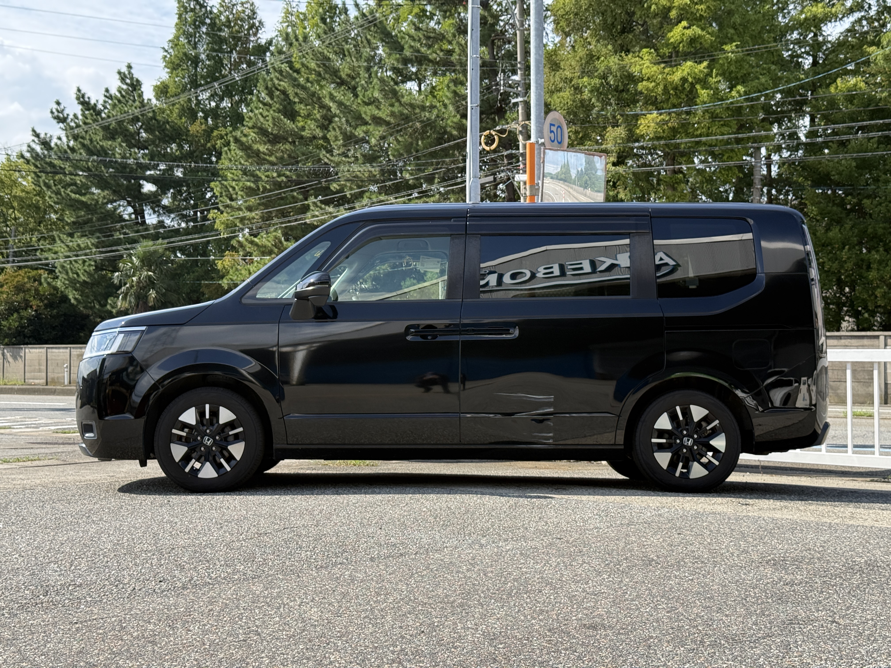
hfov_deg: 39.7
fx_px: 1235
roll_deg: +0.4
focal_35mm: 48
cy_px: 334
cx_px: 446
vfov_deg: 30.3
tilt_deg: +1.9
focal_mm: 6.76
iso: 80
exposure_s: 1/2208
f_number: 1.78
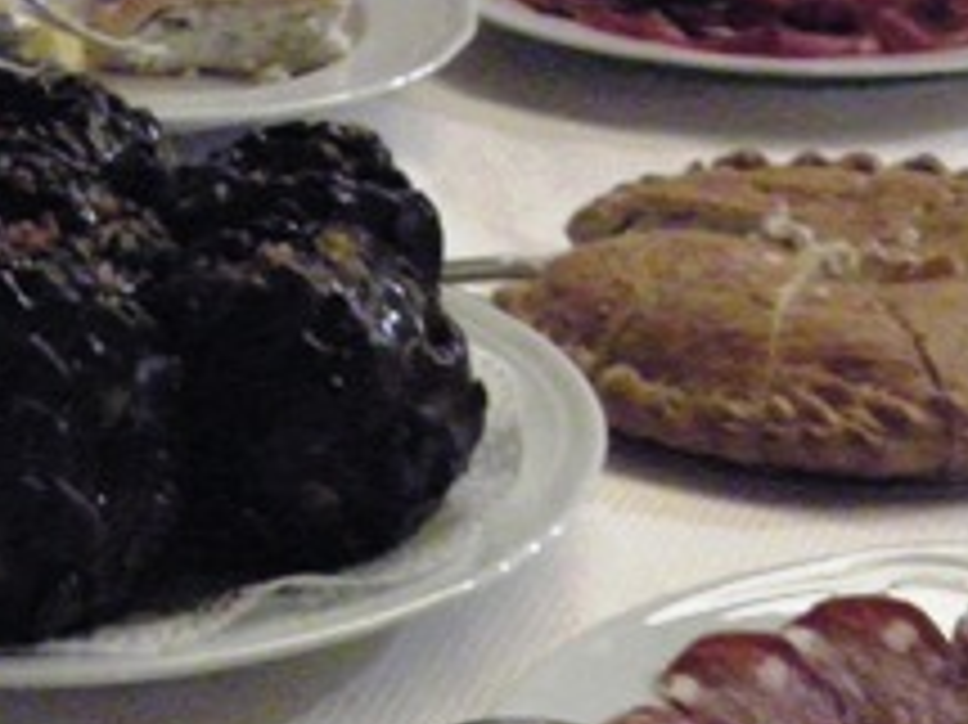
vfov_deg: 13.2
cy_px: 1003
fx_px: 2990
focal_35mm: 107
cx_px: 194
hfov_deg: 18.2
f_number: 2.7
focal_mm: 7.5
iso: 1600
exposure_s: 1/30
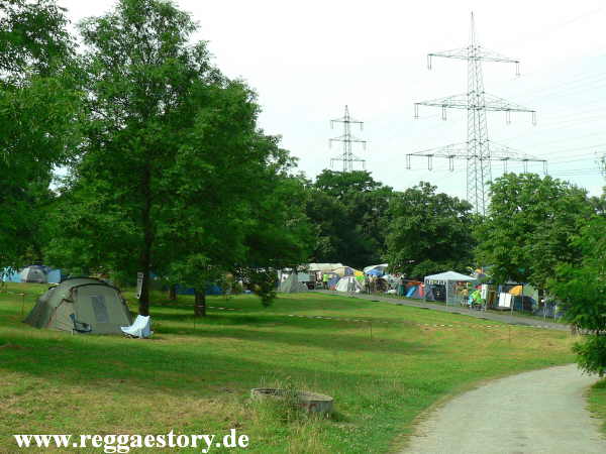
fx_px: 788
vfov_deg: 32.2
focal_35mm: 45
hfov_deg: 42.1
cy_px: 227
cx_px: 303
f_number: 4
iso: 64
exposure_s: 1/250
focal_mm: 7.7
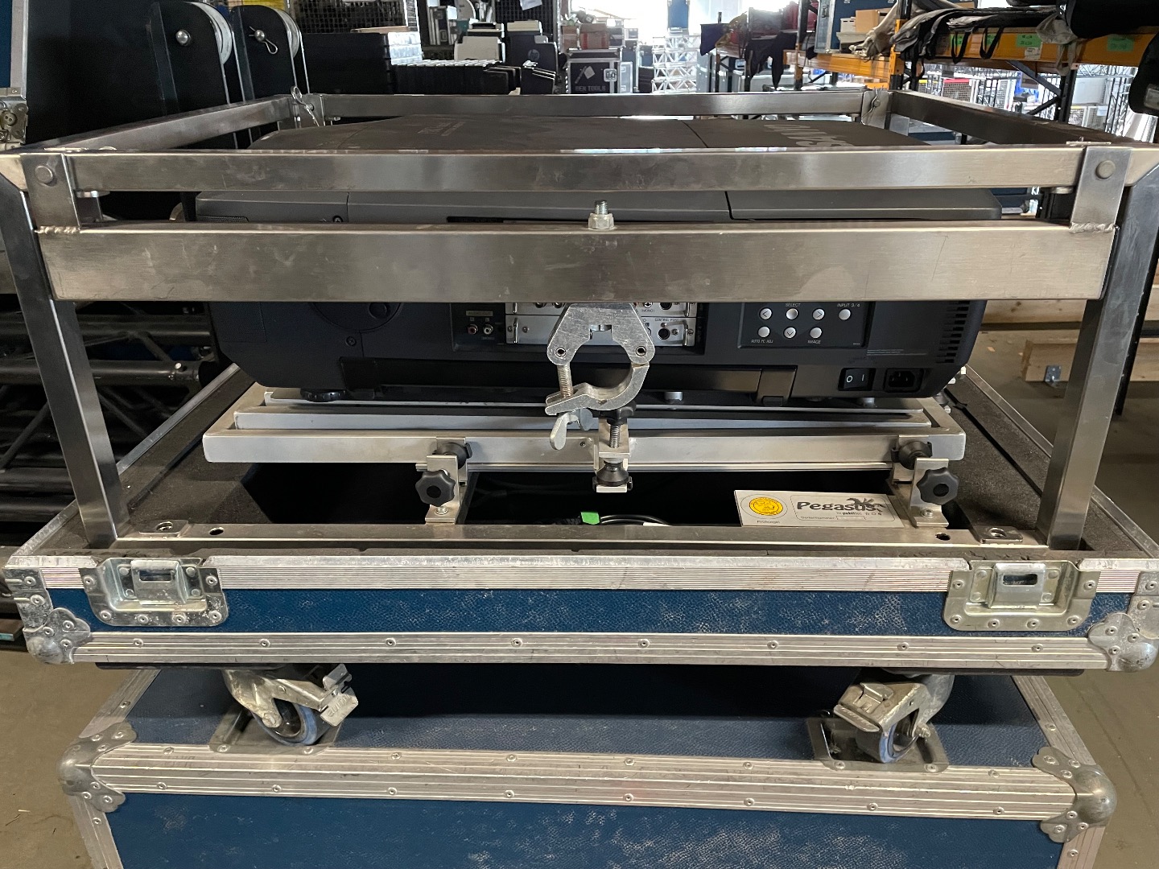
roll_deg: +1.1
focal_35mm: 26
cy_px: 434
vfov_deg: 53.1
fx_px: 871
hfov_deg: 67.3
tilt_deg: -22.8
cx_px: 580
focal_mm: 4.2
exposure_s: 1/25
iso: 500
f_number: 1.6
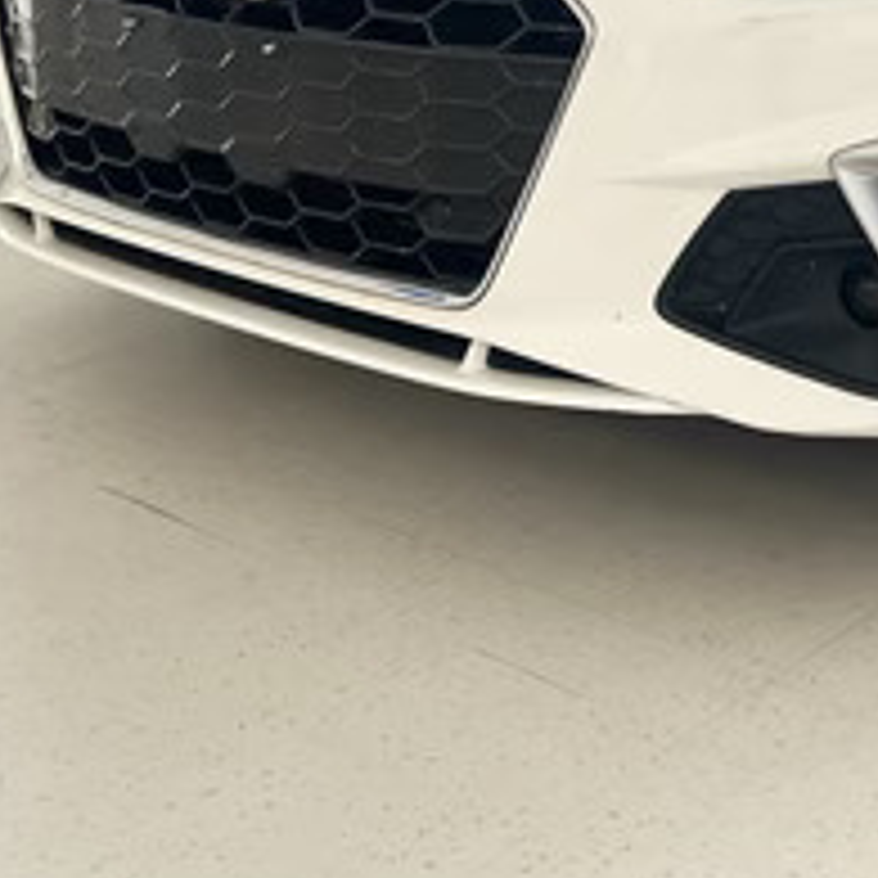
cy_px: 9
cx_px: 810
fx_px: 1951
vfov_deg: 24.3
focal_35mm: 68
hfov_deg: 24.5
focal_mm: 5.7
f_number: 1.5
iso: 64
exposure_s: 1/162
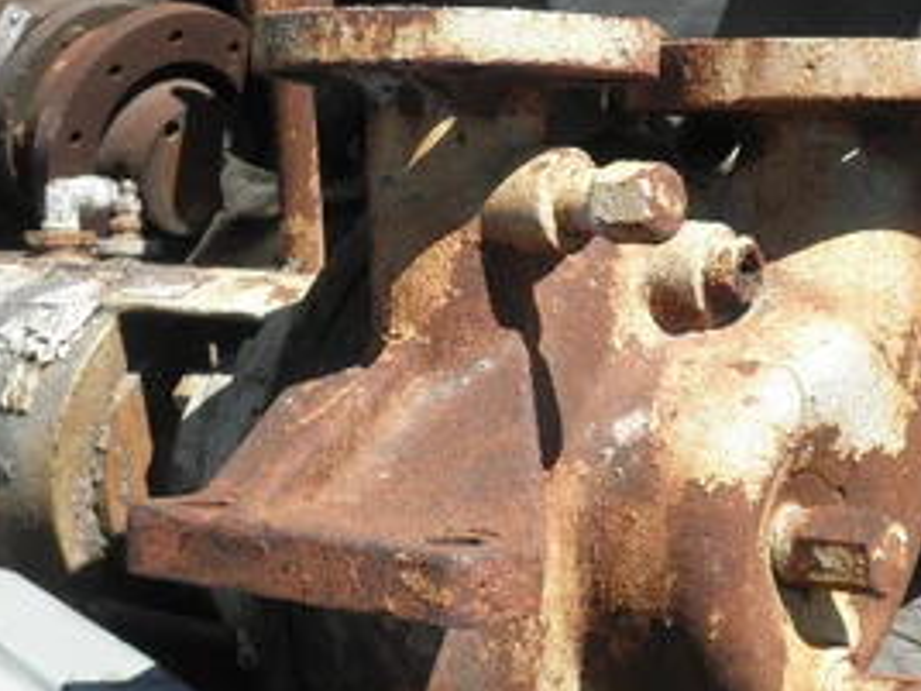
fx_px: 2341
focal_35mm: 88
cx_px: 457
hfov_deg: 22.3
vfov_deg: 16.8
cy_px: 416
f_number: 3.8
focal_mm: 10.5
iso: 64
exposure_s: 1/400
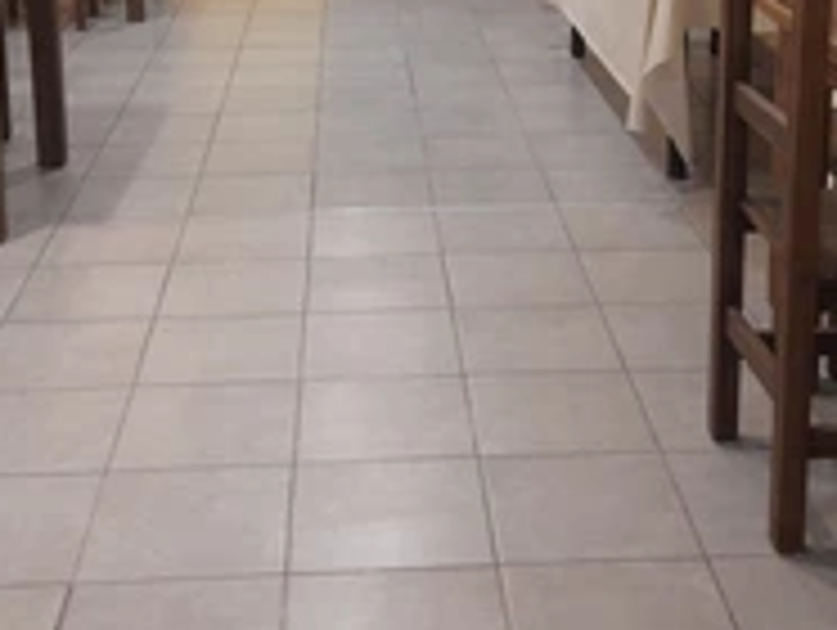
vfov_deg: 23.9
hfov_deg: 32.7
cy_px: 14
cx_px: 441
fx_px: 1428
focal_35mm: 59
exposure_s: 1/50
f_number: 2
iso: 400
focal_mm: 4.6
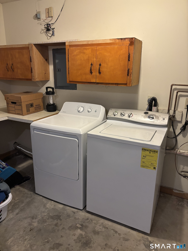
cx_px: 94
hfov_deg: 53.1
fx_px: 188
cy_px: 126
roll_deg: -1.7
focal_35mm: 26
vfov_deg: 67.3
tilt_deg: -16.4
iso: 400
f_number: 1.6
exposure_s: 1/60
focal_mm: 5.96
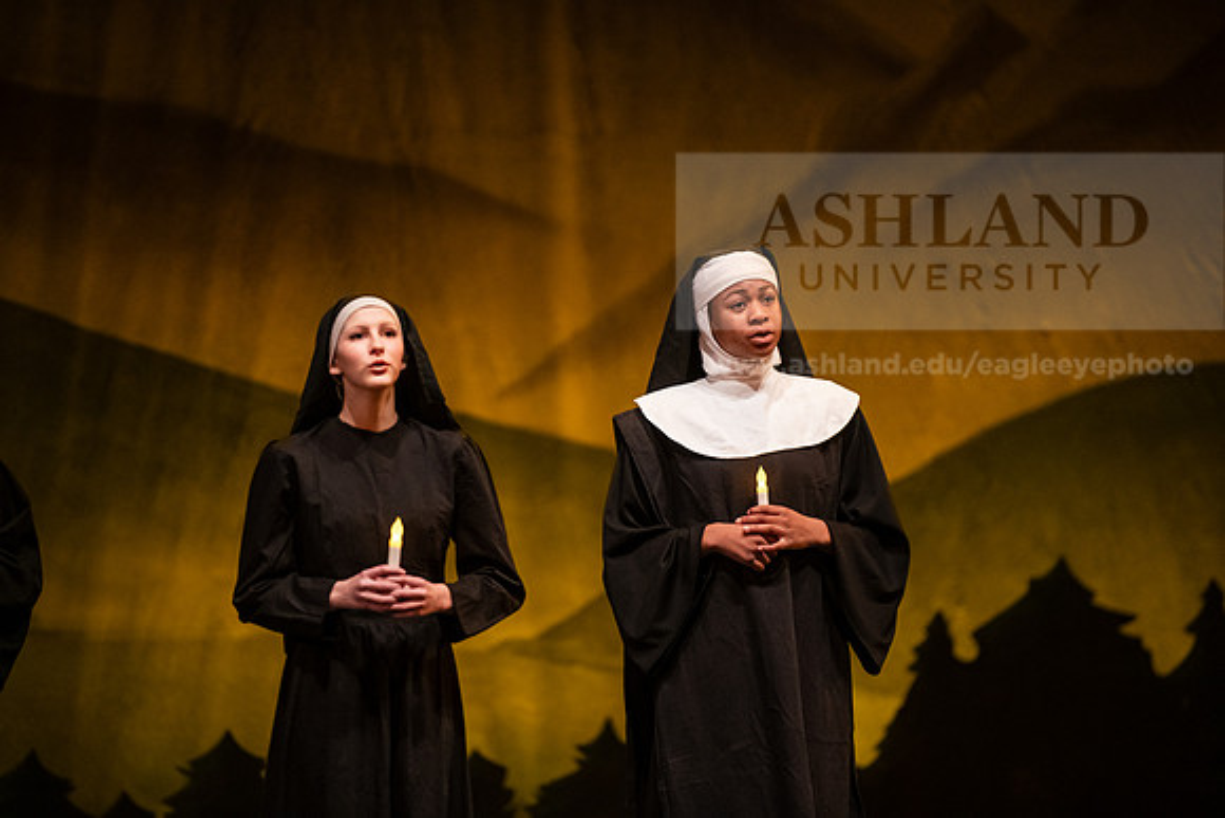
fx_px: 6807
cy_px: 409
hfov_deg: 10.3
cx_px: 612
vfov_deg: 6.9
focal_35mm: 200
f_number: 2.8
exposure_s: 1/125
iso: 5000
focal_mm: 200
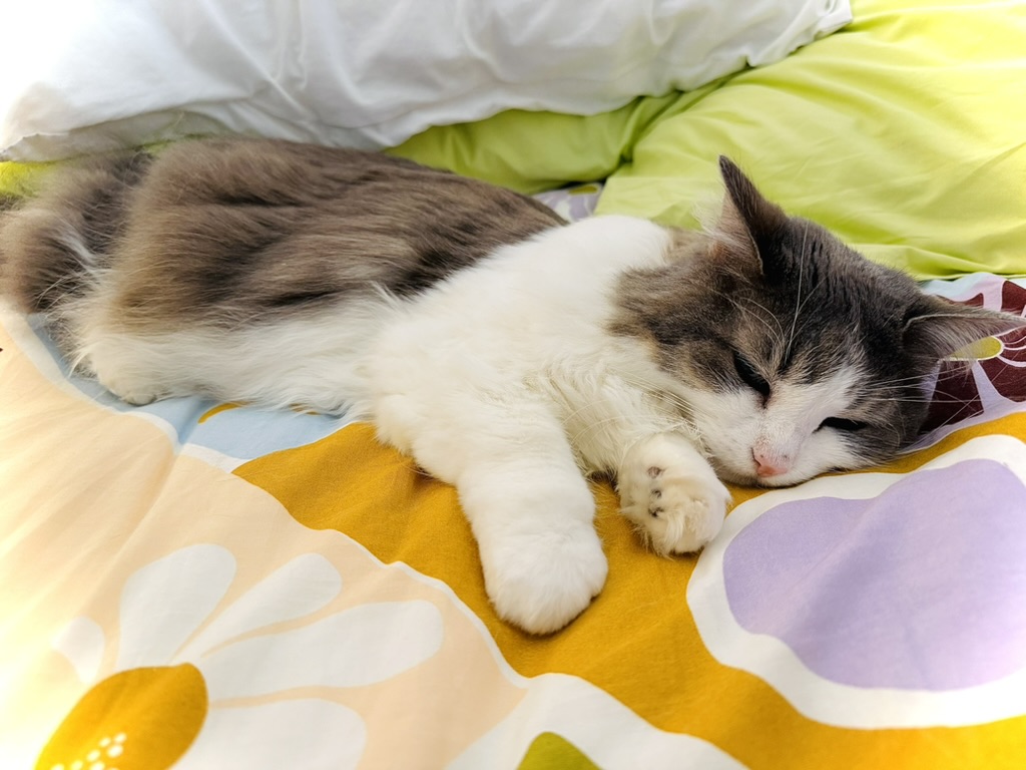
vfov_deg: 56.8
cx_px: 513
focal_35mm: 24
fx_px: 711
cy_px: 385
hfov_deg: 71.6
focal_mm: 6.76
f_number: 1.78
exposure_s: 1/59
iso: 400
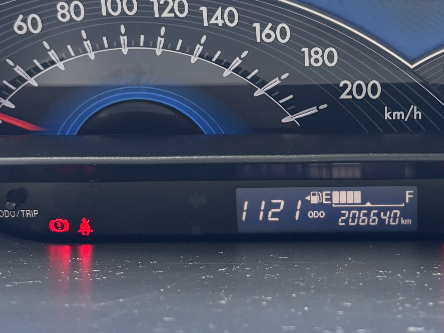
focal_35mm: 62
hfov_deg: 30.6
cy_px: 102
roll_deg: -1.0
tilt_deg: -12.0
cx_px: 341
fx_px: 795
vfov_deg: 23.5
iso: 125
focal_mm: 5.96
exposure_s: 1/93
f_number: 1.6
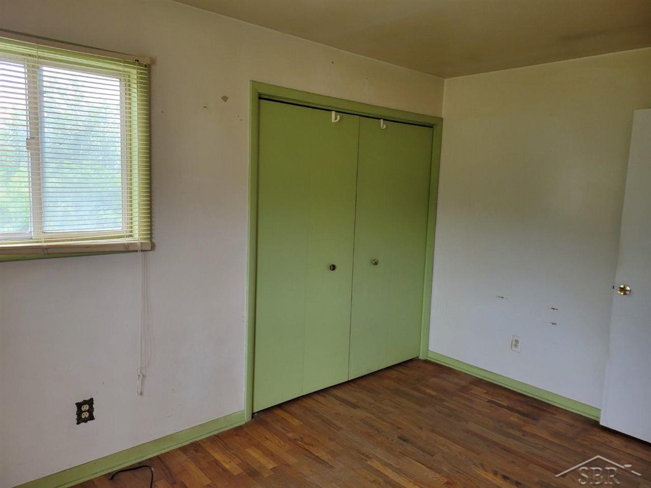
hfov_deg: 67.3
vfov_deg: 53.1
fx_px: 489
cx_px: 326
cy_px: 244
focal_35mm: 26
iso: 125
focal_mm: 5.4
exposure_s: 1/120
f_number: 1.8
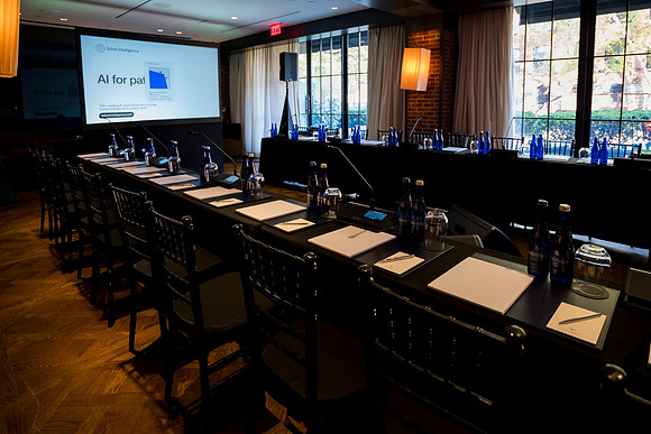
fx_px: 344
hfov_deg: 86.9
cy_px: 217
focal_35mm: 19
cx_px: 326
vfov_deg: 64.6
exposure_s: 1/125
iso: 4500
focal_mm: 19
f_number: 4
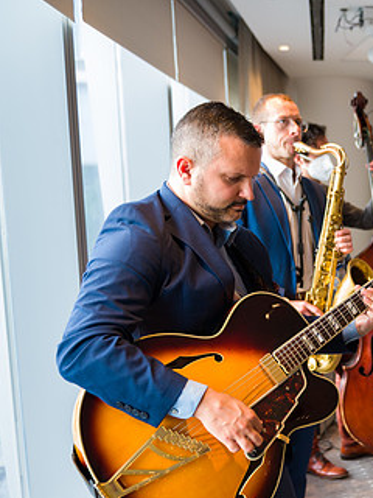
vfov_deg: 35.5
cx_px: 449
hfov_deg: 24.5
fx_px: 776
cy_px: 286
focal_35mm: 54
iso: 800
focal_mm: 31
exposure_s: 1/125
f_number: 3.2
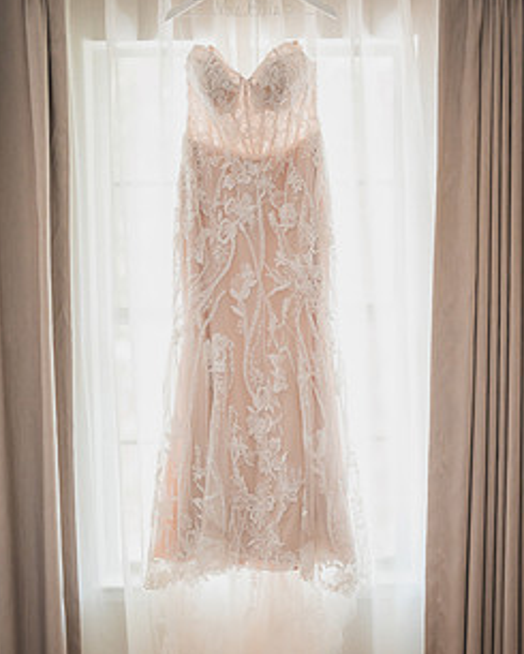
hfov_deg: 22.2
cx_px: 287
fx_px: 1337
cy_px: 412
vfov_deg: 27.4
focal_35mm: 69
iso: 400
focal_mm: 50
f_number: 1.2
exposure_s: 1/250
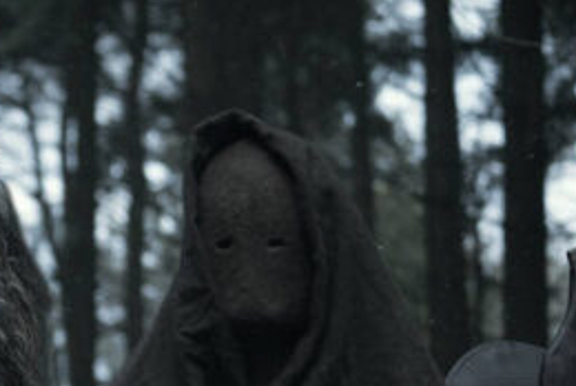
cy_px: 396
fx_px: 3444
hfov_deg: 9.3
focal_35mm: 215
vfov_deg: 6.4
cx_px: -246
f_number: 2.8
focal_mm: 70
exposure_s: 1/250
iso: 800
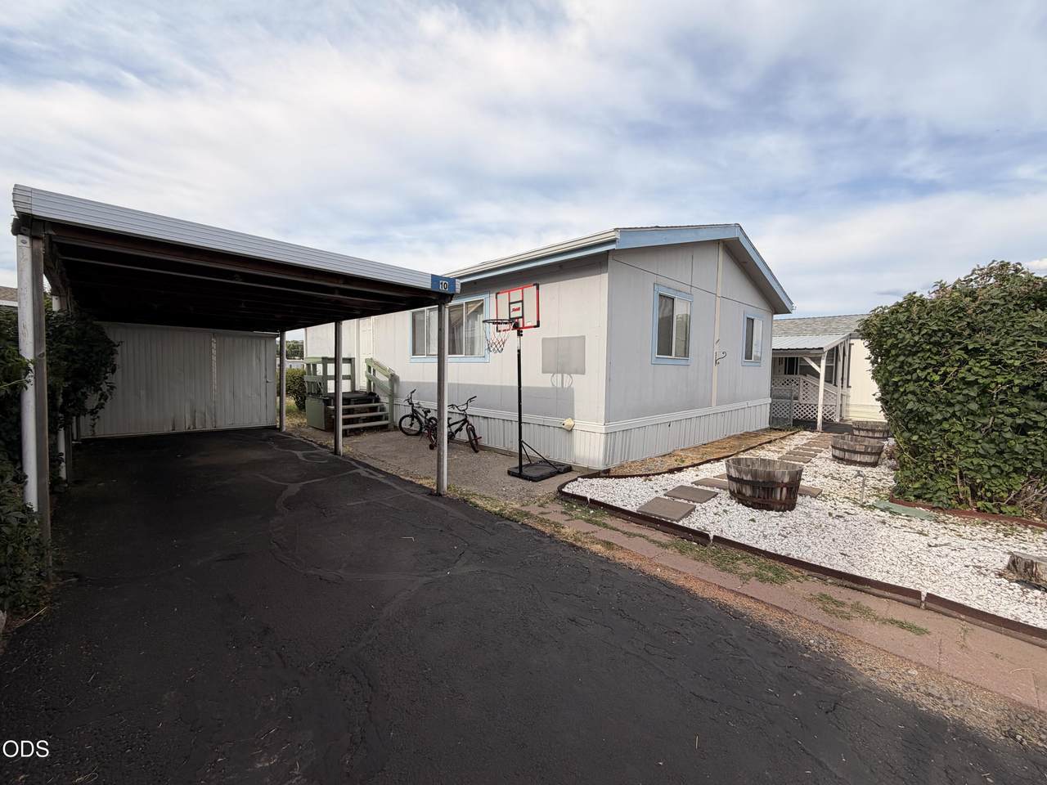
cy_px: 392
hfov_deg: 102.1
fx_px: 423
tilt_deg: -4.5
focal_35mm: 14
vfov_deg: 85.7
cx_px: 524
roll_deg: -0.5
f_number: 2.2
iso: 25
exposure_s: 1/770
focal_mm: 2.22
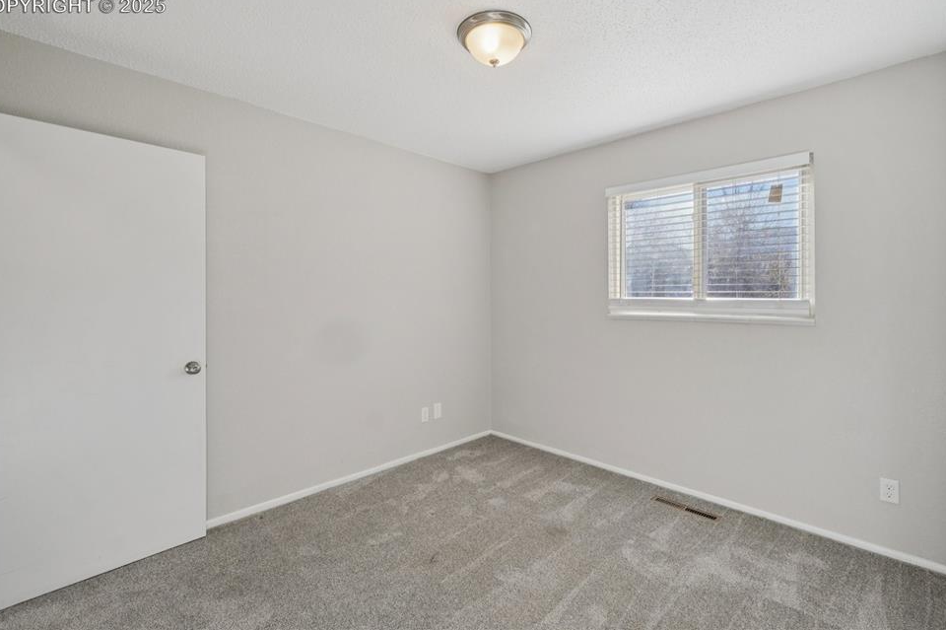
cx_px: 477
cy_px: 295
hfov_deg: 96.8
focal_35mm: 16
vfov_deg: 73.6
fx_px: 420
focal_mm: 10
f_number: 8
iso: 400
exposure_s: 1/50
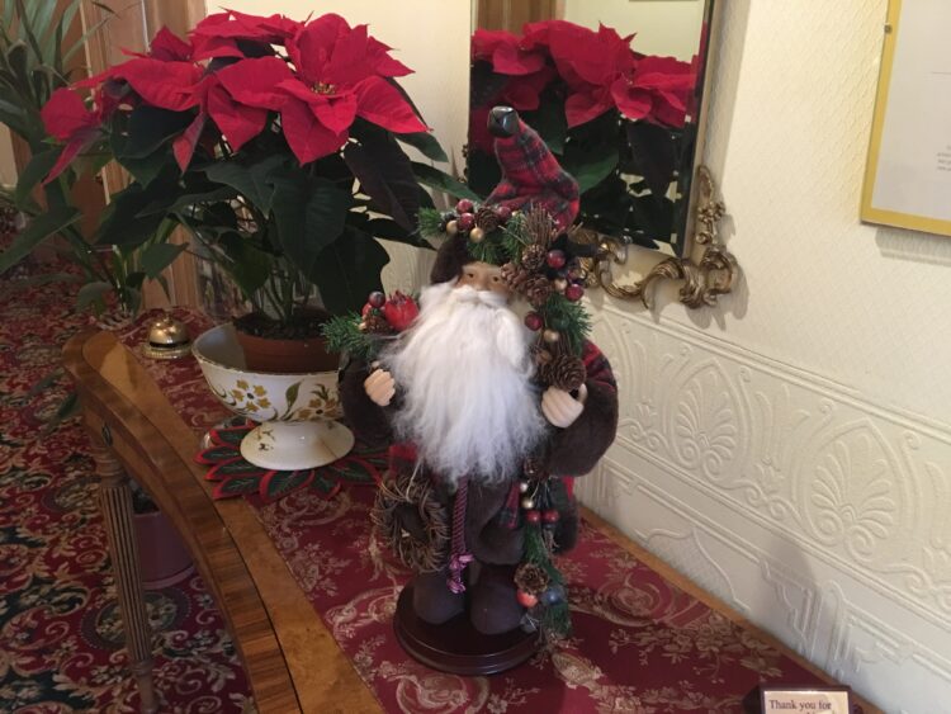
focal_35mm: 29
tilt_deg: -19.9
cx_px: 476
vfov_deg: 48.3
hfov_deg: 61.6
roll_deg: -1.1
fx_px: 797
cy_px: 357
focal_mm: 4.15
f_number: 2.2
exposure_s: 1/8
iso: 160
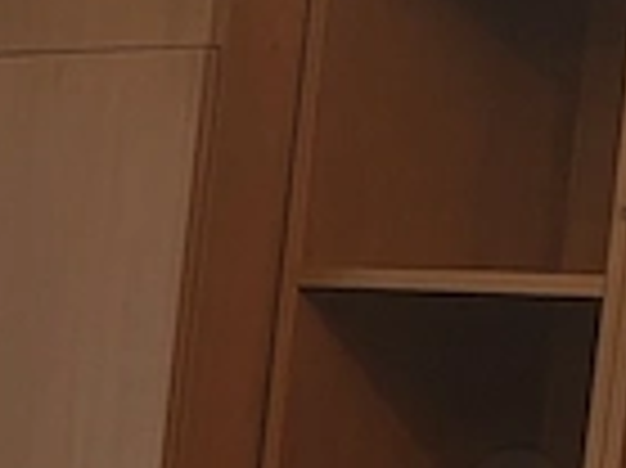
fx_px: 3252
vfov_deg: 7.9
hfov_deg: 10.4
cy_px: 882
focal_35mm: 180
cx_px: -437
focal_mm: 5.89
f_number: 1.4
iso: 894
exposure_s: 1/50
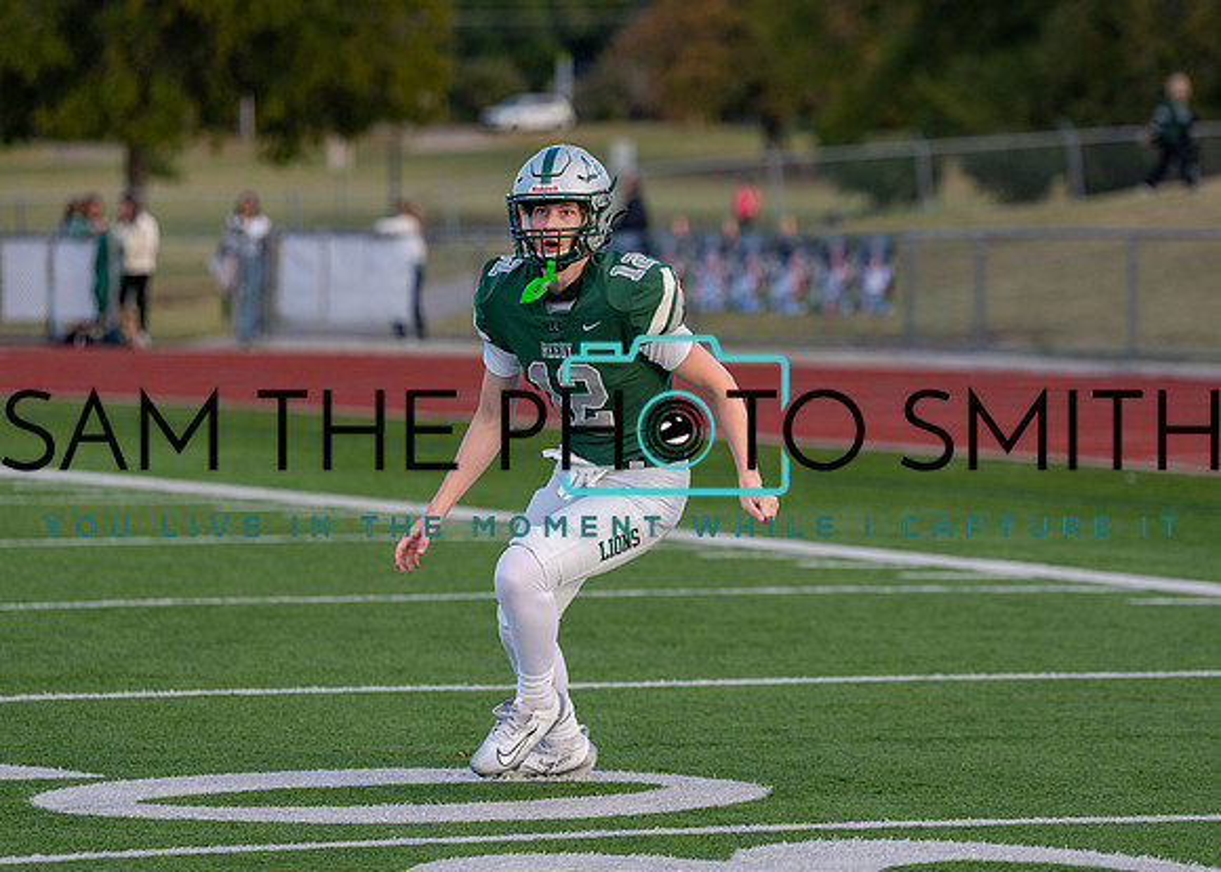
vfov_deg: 7.7
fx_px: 6434
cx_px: 689
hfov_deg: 10.8
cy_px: 308
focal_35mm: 186
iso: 400
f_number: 2.8
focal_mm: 135
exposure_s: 1/1000
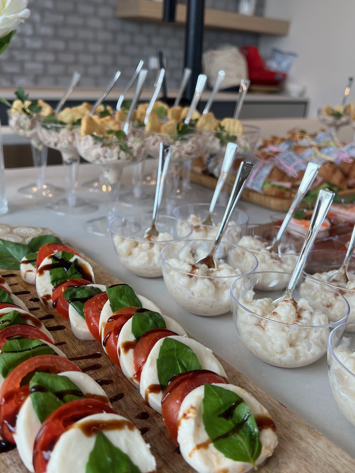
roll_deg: -3.4
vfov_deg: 56.8
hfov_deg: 44.1
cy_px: 252
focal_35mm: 32
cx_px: 162
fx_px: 438
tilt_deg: -23.9
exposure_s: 1/160
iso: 50
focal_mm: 5.7
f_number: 1.5
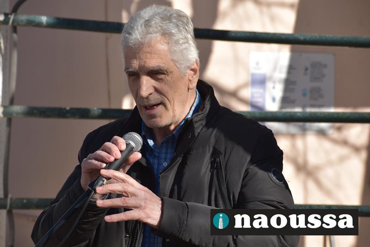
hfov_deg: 10.2
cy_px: 124
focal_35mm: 202
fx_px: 2081
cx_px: 185
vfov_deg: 6.8
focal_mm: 135
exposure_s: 1/500
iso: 140
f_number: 8
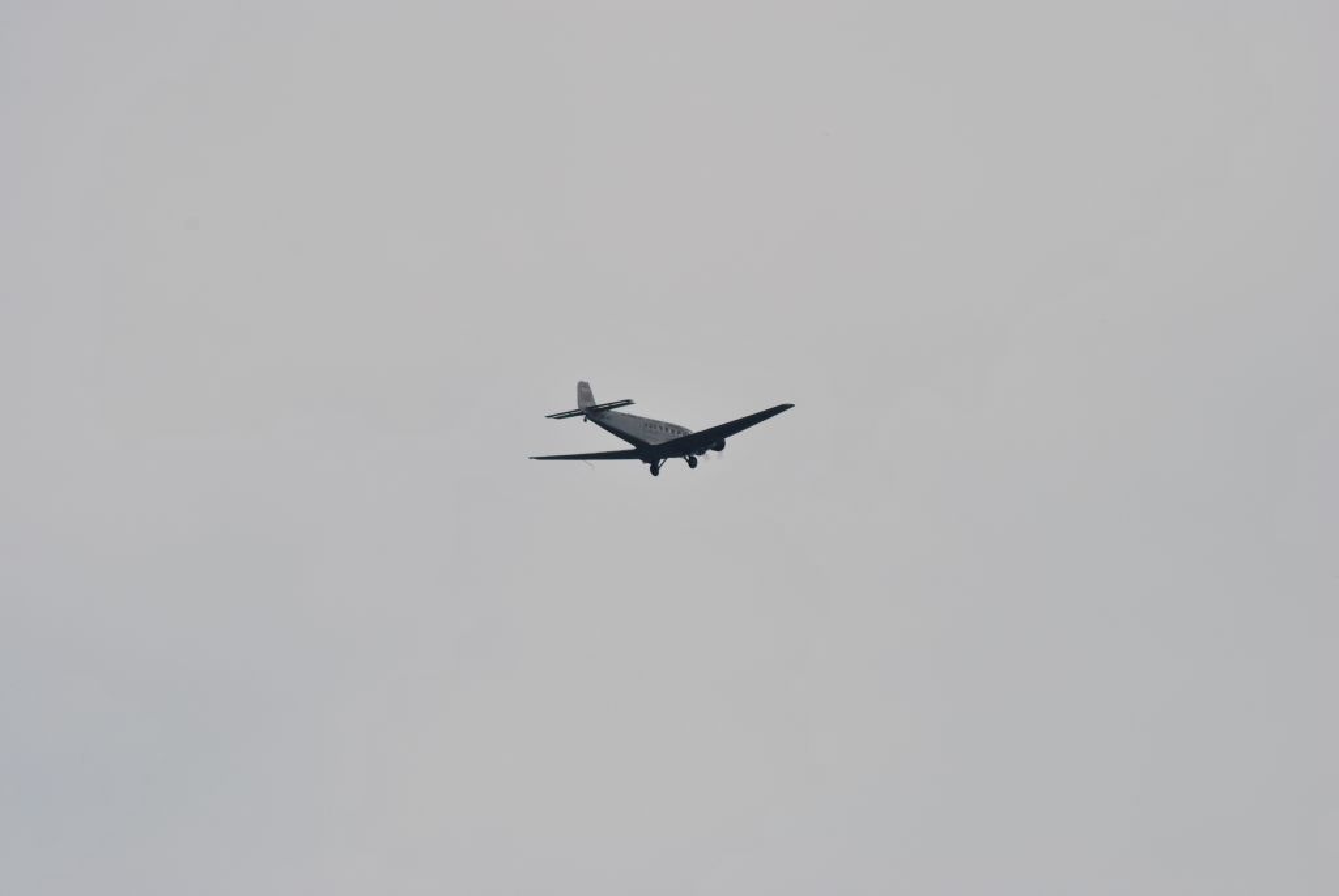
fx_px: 16754
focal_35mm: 450
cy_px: 448
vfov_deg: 3.1
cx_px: 670
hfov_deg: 4.6
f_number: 10
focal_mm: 300
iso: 100
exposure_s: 1/320
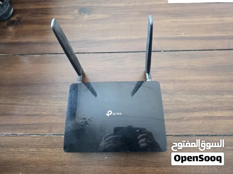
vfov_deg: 58.9
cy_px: 87
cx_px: 116
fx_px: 155
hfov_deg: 73.9
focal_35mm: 23
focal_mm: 6.3
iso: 800
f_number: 1.7
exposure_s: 1/100
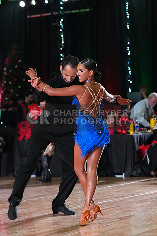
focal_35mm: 135
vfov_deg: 15.2
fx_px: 883
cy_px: 118
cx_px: 78
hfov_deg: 10.2
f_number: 5
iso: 8000
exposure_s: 1/400
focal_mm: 135
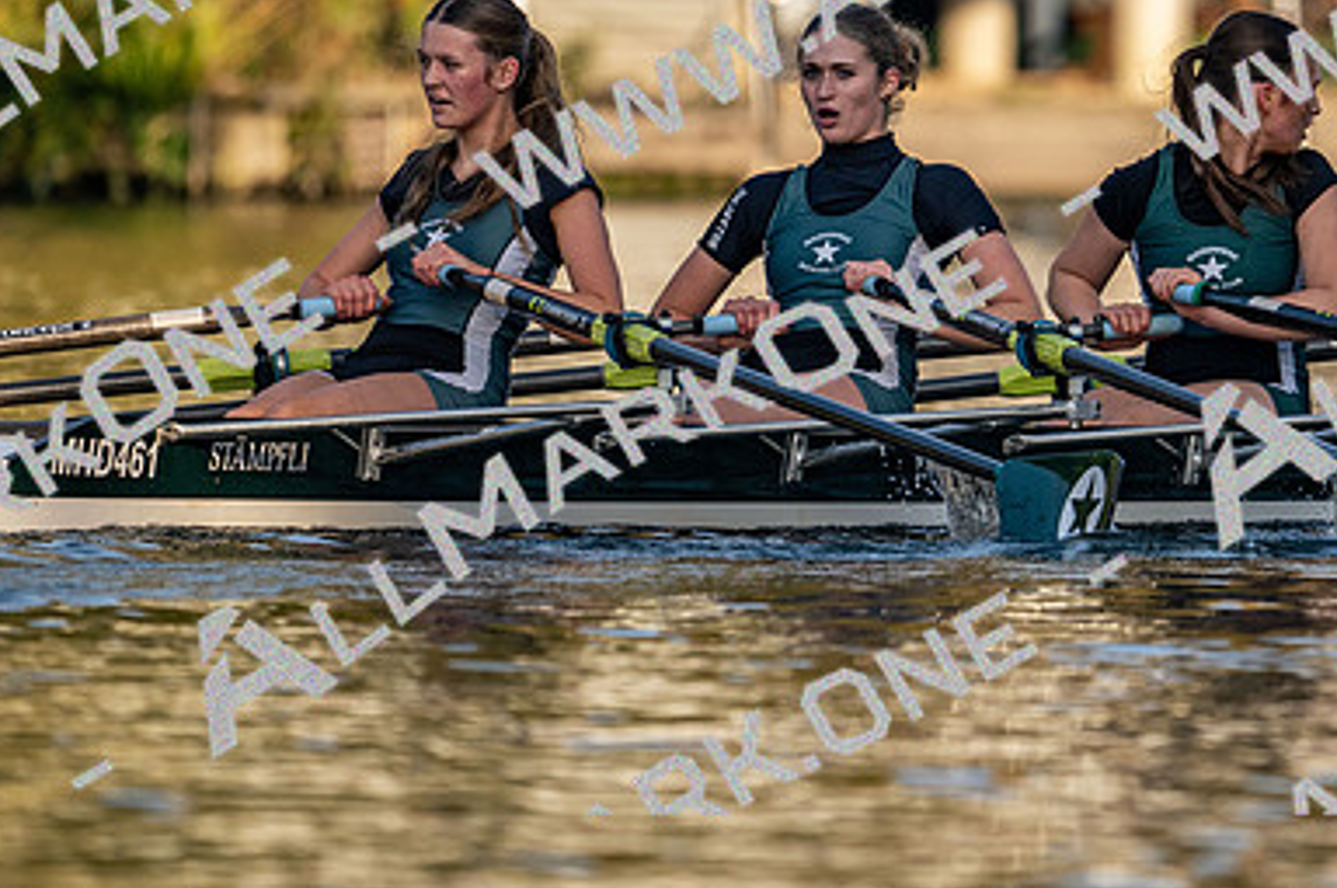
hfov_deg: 2.3
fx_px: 33642
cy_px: 219
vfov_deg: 1.5
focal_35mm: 907
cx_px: 902
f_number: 4.5
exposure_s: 1/2500
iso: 640
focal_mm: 400
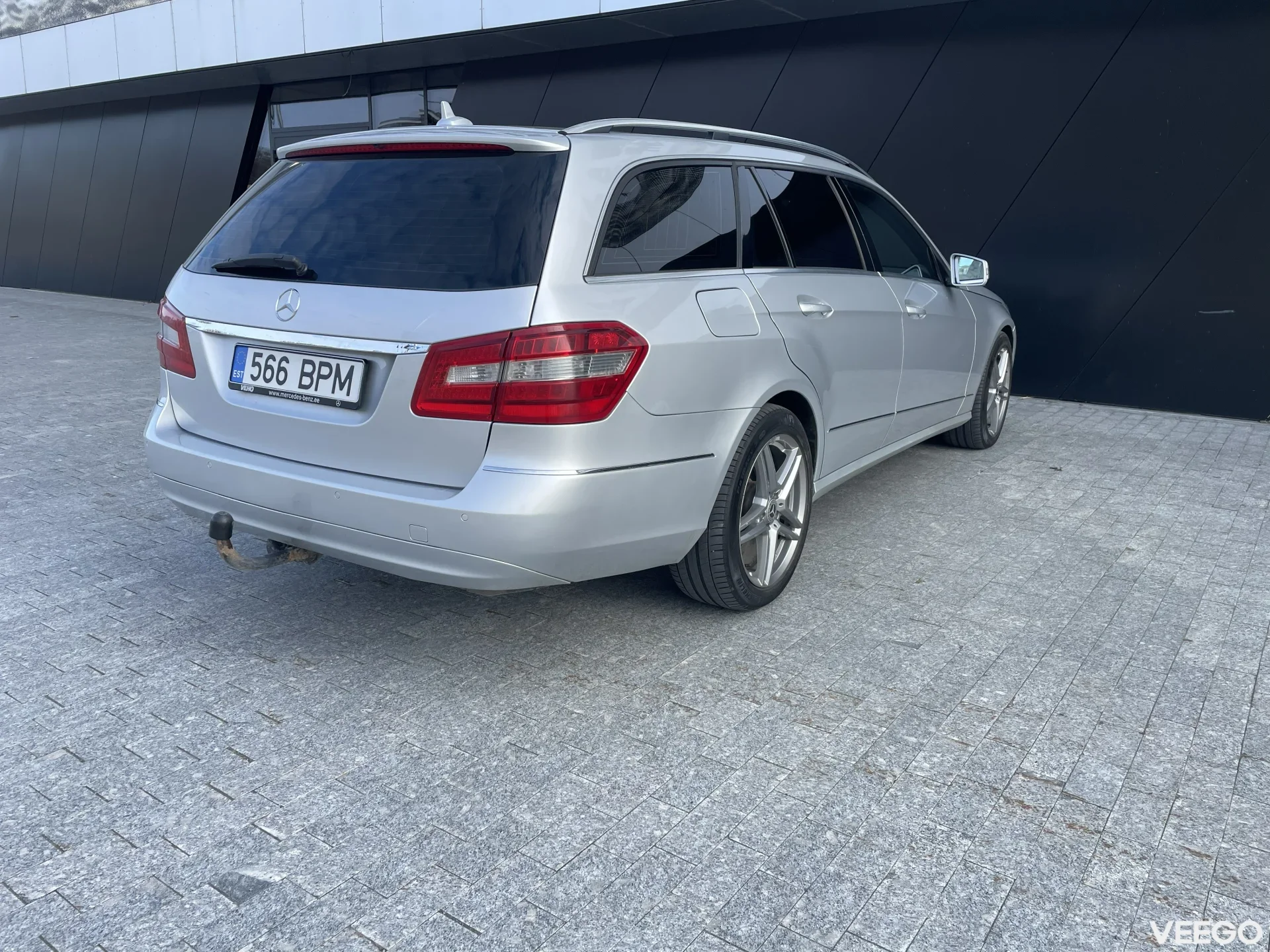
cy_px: 476
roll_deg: -1.5
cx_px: 635
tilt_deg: -13.4
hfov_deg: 67.3
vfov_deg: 53.1
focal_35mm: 26
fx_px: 954
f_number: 1.6
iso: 32
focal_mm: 4.2
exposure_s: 1/882
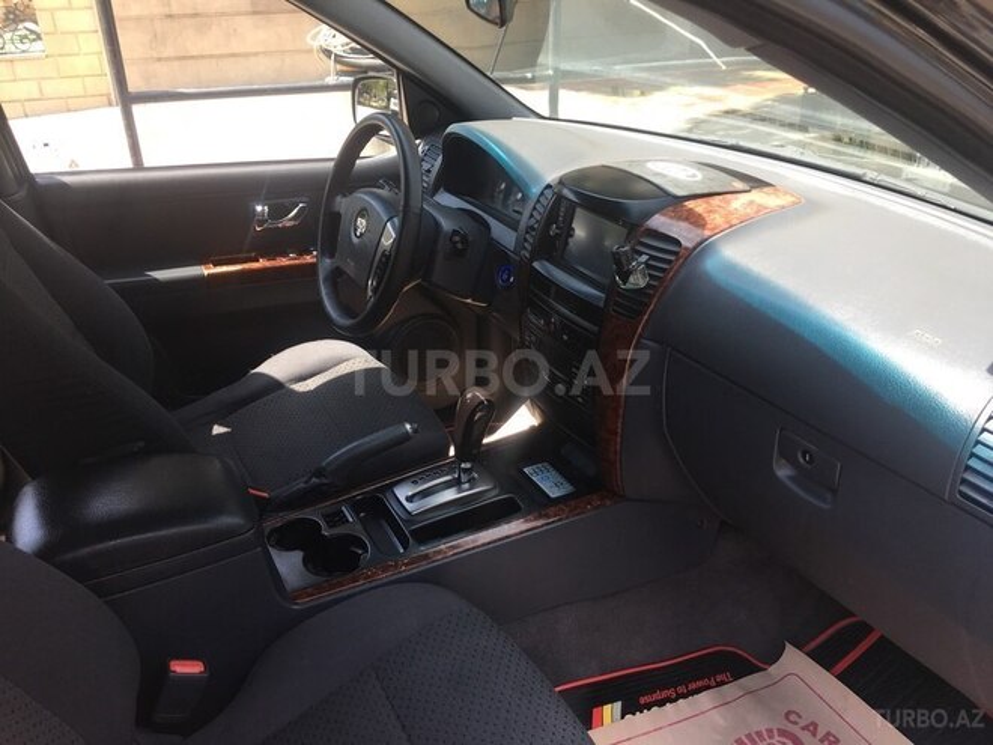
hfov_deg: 61.7
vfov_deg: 48.2
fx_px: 832
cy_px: 372
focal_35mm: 29
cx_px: 496
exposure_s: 1/115
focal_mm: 4.15
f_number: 2.2
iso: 25
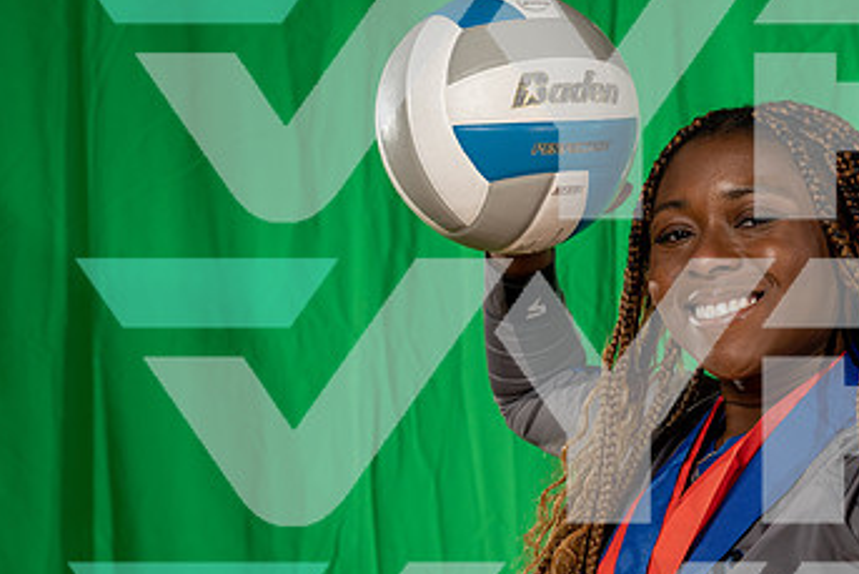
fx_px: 2220
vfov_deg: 14.7
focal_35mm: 93
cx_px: 714
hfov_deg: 21.6
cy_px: 392
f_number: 5.6
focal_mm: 55
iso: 160
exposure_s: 1/250
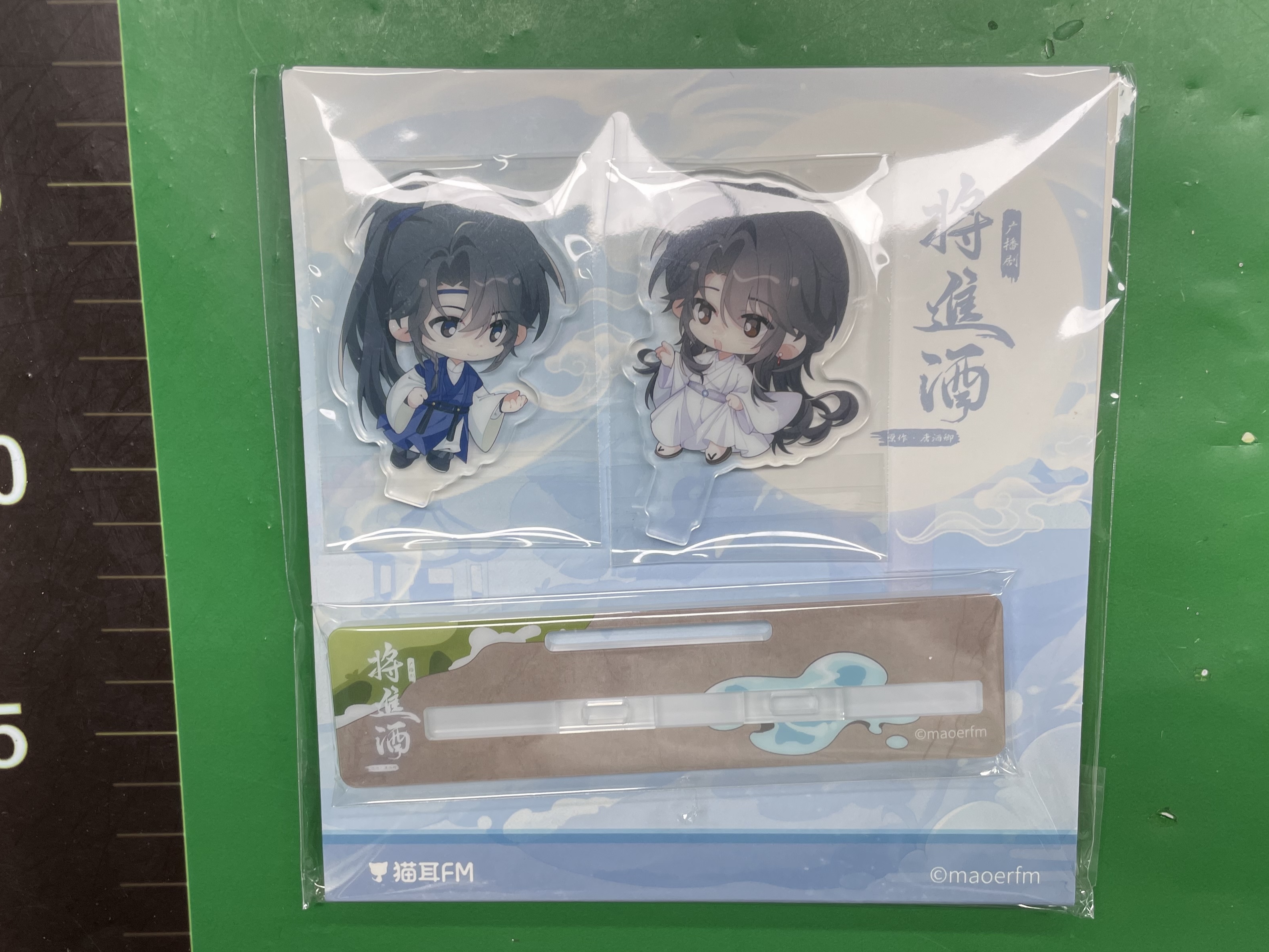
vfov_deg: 42.9
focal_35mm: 33
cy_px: 518
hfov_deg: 55.3
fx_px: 1210
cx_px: 674
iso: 32
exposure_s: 1/100
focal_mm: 4.2
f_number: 1.6
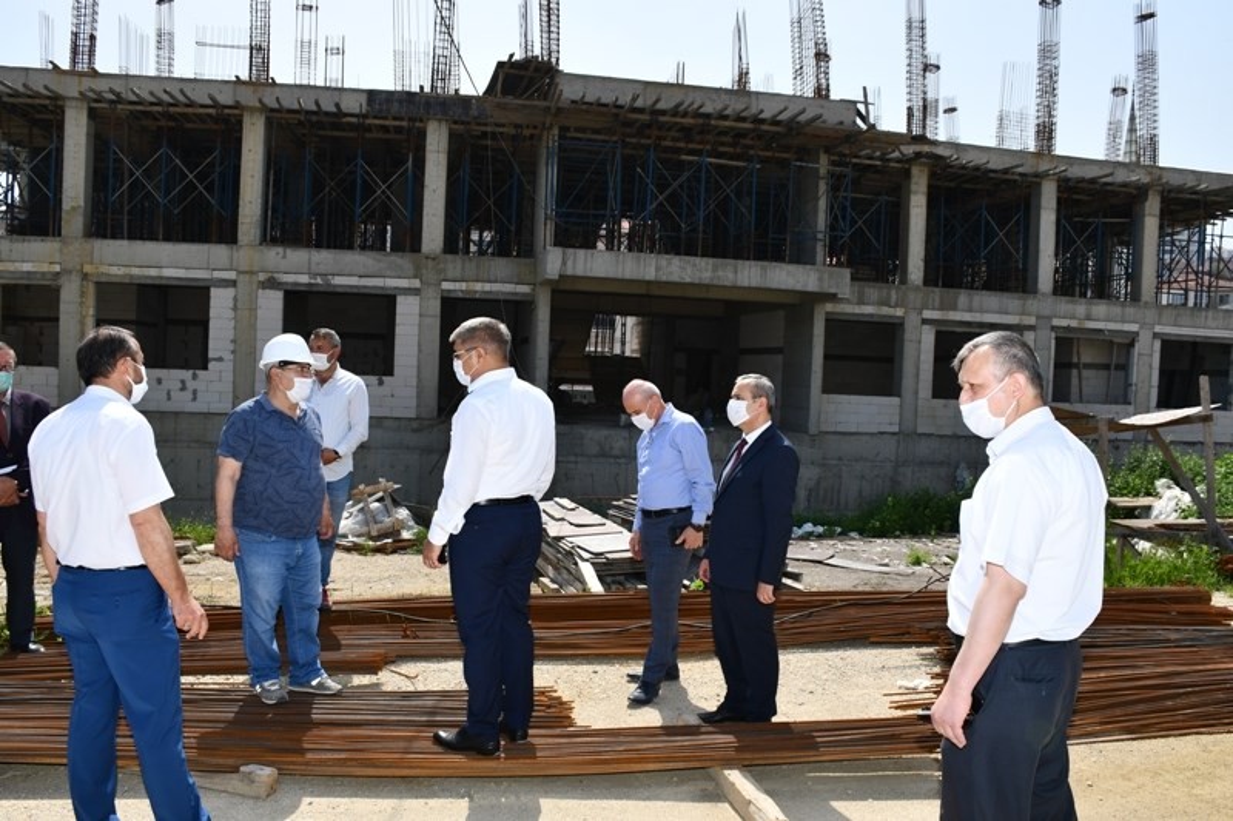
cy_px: 410
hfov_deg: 67.4
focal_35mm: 27
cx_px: 616
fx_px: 924
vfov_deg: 47.9
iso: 100
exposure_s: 1/250
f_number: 8
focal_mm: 18
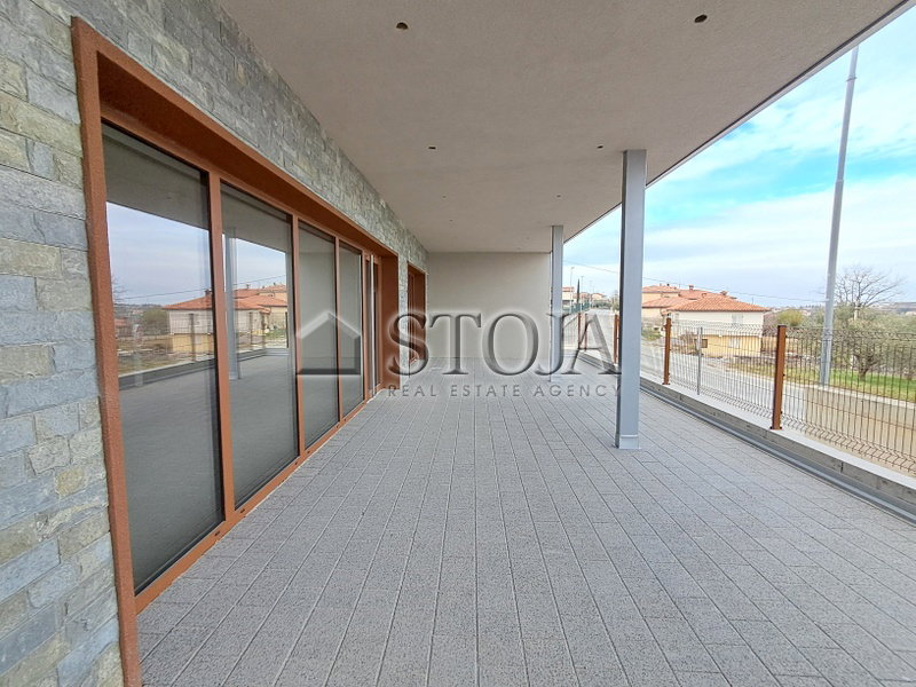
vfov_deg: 78.1
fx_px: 423
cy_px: 344
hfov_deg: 94.5
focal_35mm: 16
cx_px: 458
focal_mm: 1.64
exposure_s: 1/339
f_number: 2.2
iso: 40
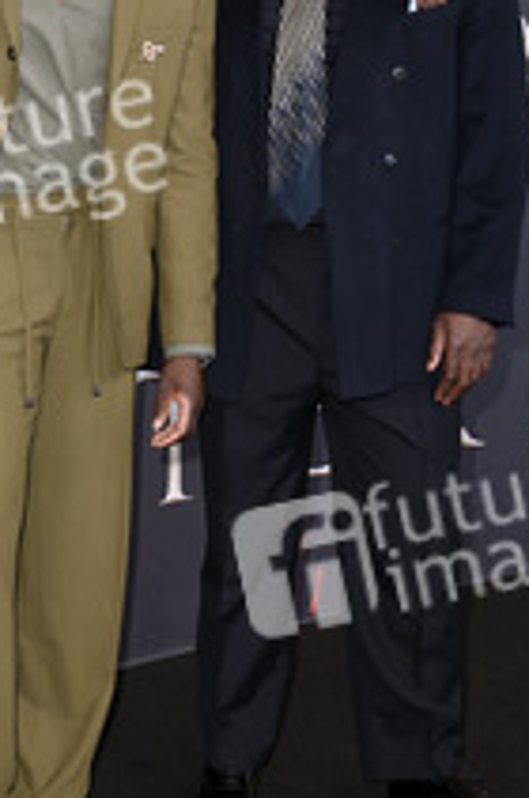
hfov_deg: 14.2
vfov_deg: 21.5
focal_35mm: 95
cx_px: 83
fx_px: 2101
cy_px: 359
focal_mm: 50
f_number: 5.6
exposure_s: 1/250
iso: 500
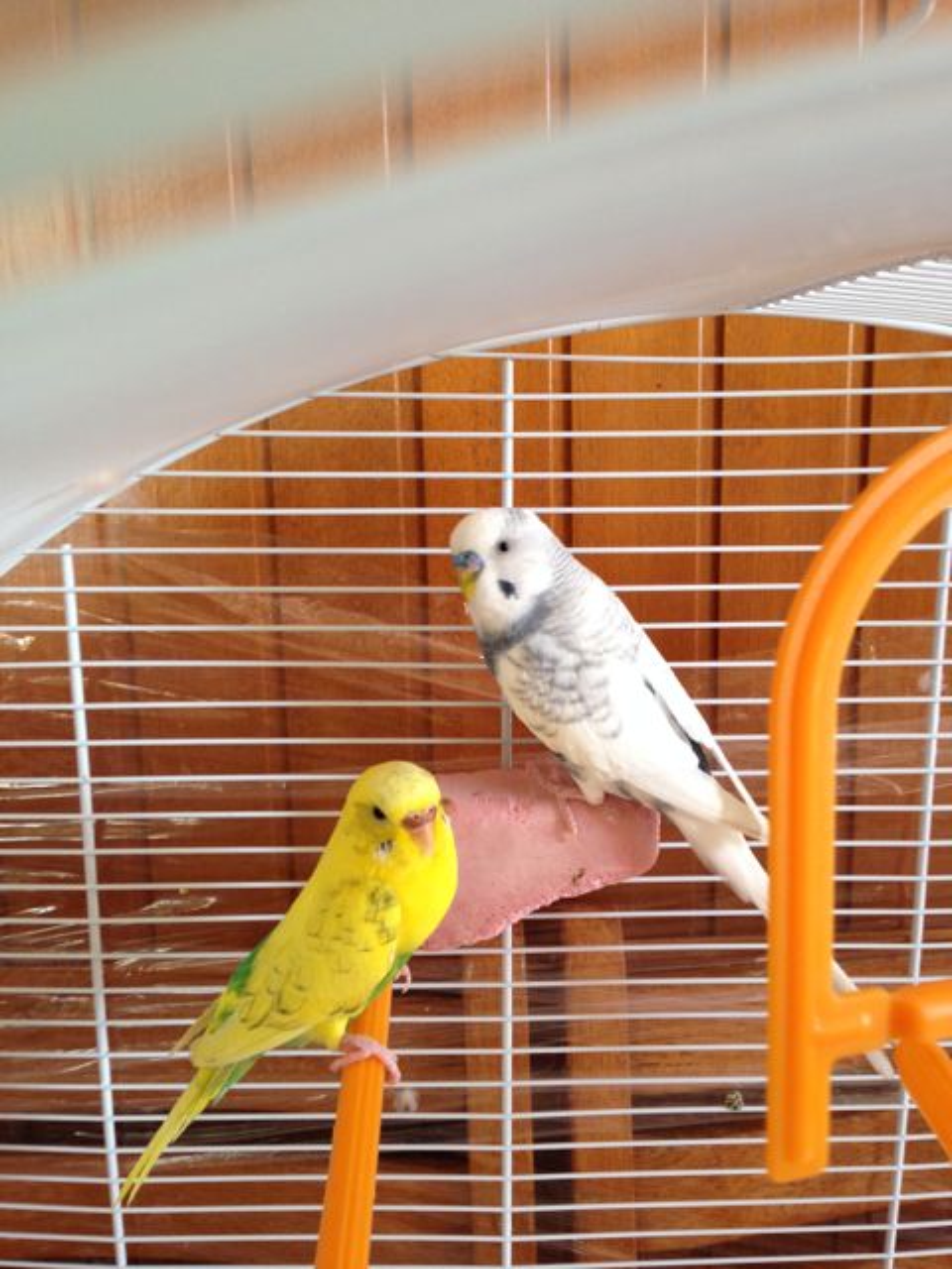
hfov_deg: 42.9
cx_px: 476
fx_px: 1210
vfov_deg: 55.4
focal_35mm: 33
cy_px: 634
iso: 100
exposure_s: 1/20
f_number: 2.4
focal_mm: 4.12
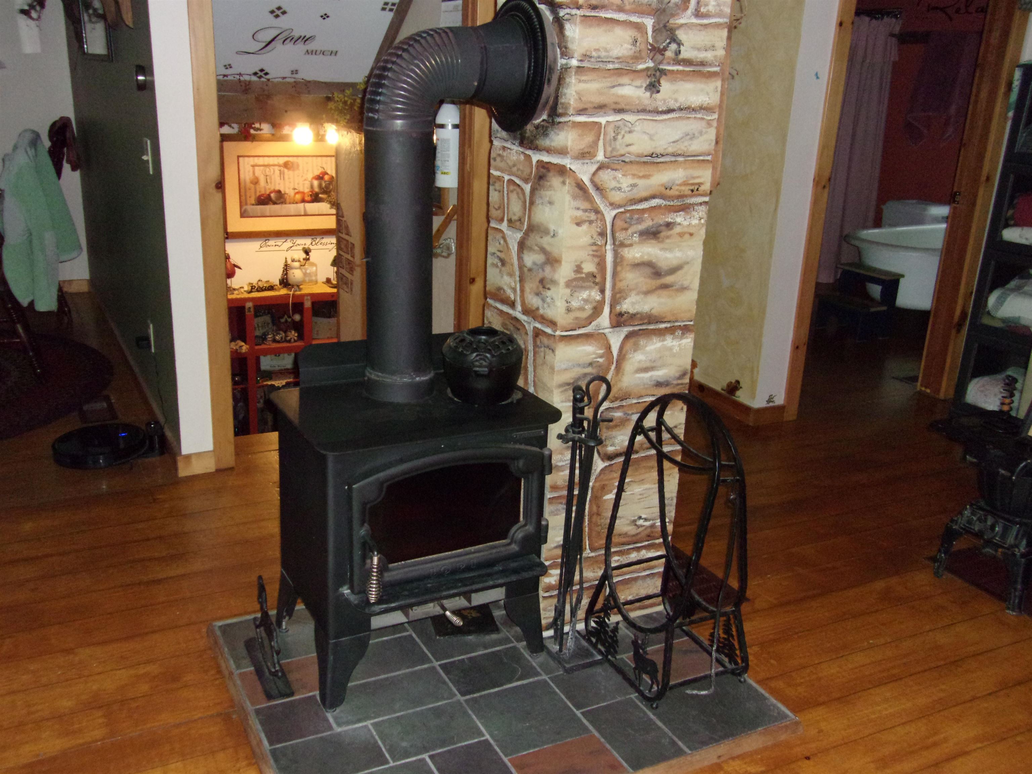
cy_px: 387
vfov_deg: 41.8
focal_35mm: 34
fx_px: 1014
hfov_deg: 54.0
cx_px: 516
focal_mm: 6.1
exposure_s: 1/34
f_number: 3.3
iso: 500
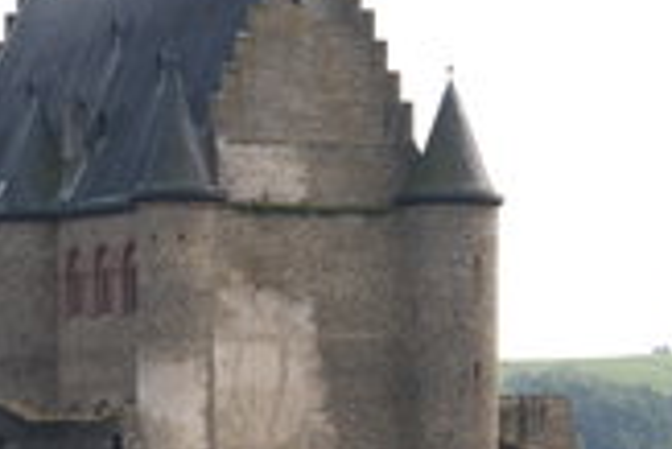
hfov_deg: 10.2
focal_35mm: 202
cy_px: 354
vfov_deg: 6.8
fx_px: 3778
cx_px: 289
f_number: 9
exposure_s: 1/320
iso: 400
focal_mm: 55
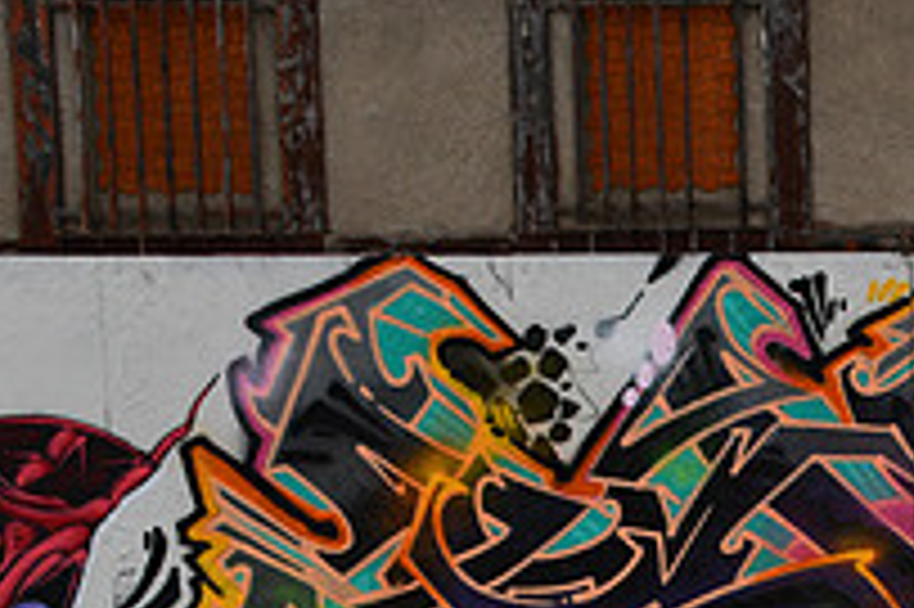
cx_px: 1288
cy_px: 597
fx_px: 3044
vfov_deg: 11.3
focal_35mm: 120
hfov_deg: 15.9
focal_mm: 28
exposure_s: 1/250
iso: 200
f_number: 5.6
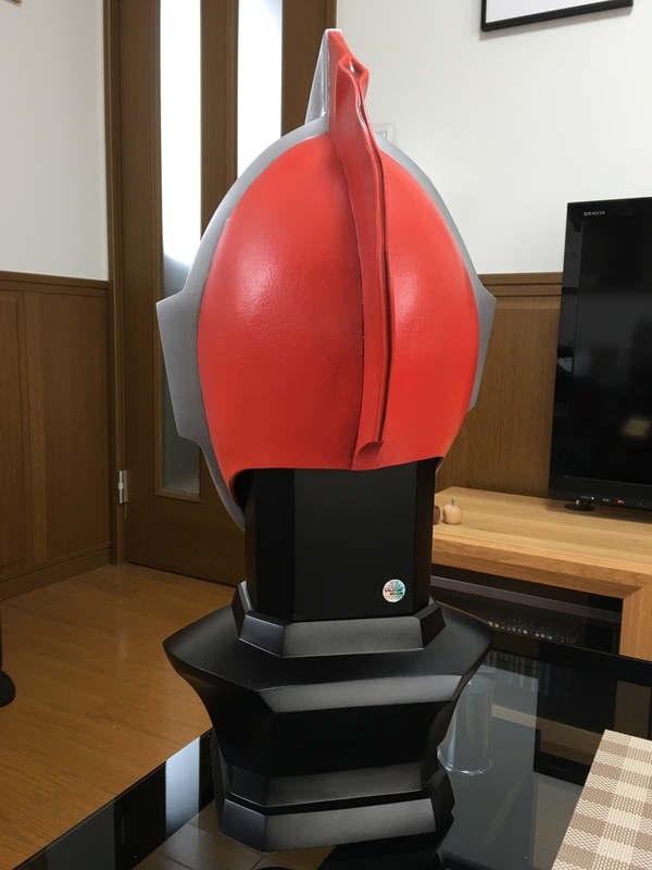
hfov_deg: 48.2
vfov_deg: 61.7
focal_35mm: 29
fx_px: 728
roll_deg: -1.3
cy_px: 435
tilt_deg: -6.2
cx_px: 326
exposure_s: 1/15
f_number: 2.2
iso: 32
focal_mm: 4.15
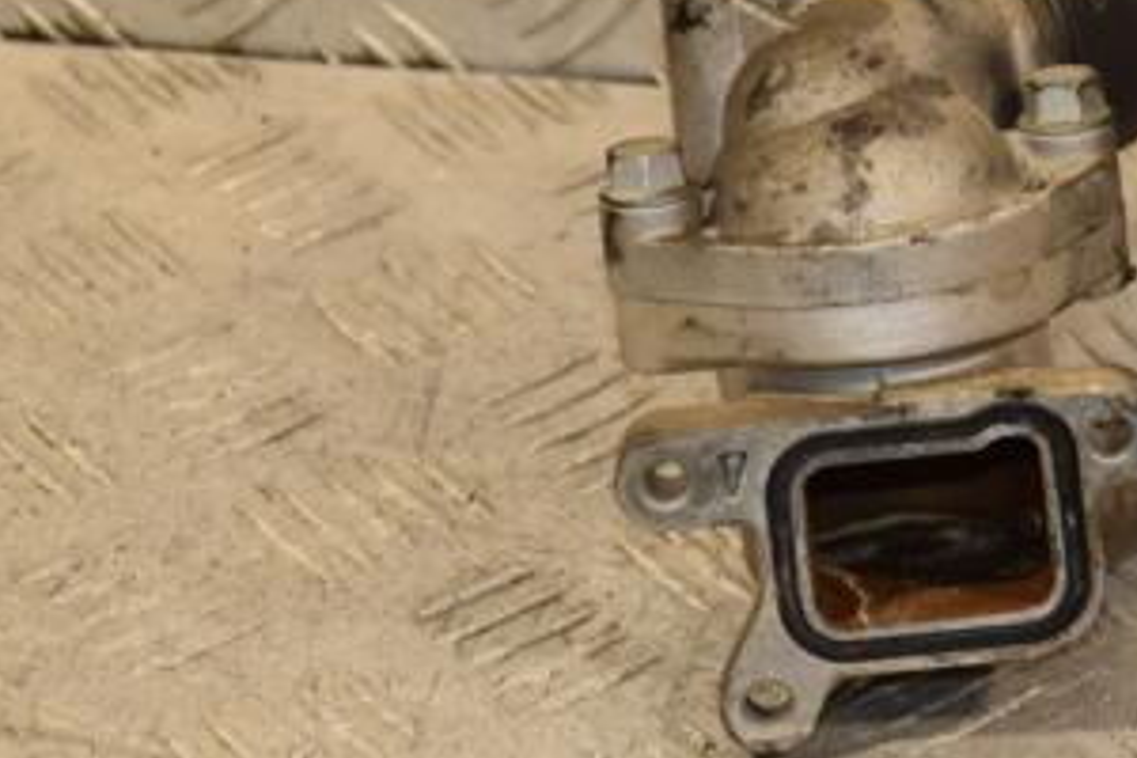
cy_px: 398
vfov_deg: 6.5
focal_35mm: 210
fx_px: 6632
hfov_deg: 9.8
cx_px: 913
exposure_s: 1/200
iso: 800
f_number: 6.3
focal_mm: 70
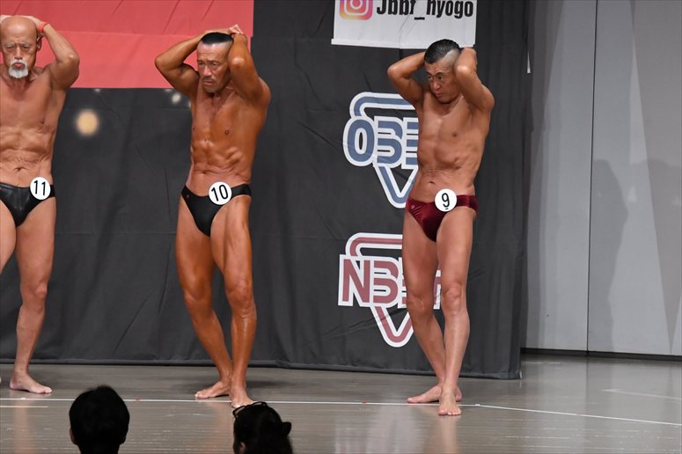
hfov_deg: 9.5
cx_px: 341
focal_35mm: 217
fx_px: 4109
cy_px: 227
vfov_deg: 6.3
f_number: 5.6
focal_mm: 145
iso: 5000
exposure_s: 1/400
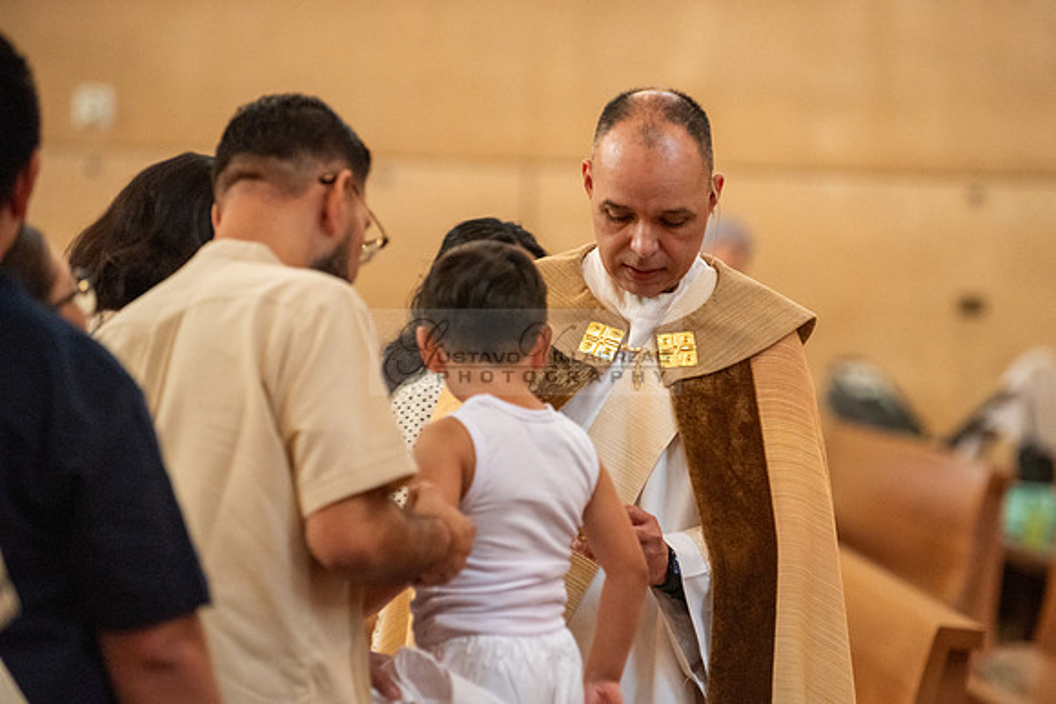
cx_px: 610
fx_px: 5932
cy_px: 388
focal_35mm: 202
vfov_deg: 6.8
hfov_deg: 10.2
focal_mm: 175
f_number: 3.2
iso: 2000
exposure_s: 1/160
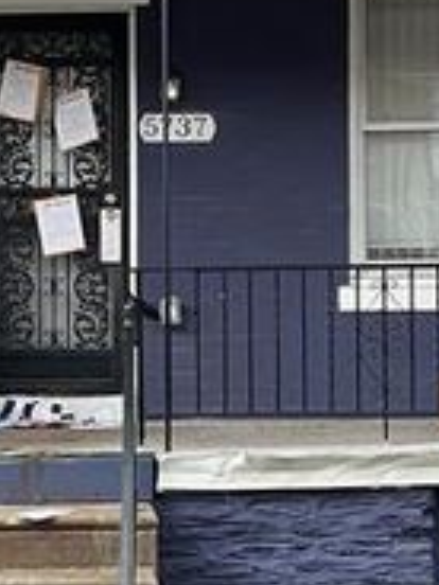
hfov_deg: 15.7
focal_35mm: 94
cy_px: 351
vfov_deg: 20.8
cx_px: 153
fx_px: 1589
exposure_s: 1/60
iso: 200
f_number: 1.6
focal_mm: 5.1
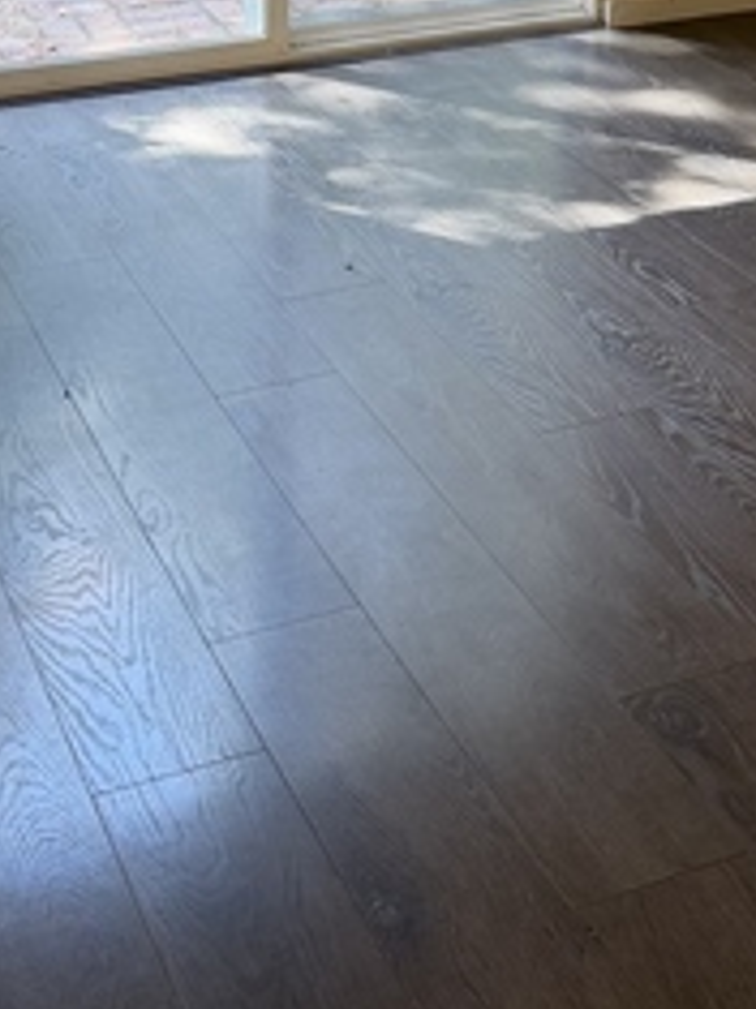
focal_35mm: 68
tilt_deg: -11.3
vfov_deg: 26.0
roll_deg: -0.5
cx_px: 515
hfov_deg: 21.5
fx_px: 1982
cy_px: -152
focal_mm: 6.76
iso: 160
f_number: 1.78
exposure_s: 1/120
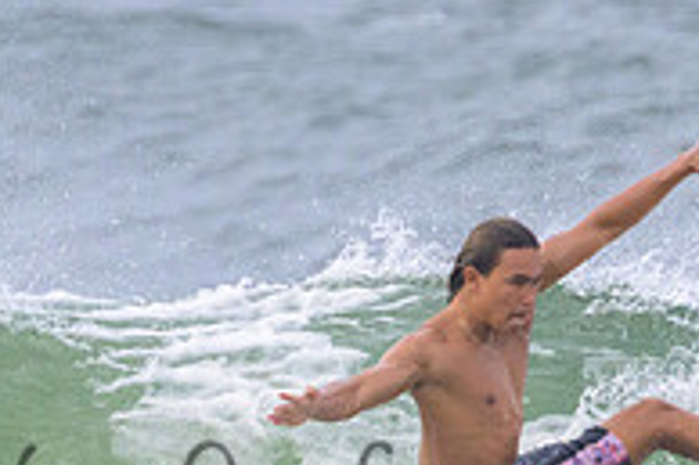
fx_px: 46443
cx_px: 339
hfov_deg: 0.9
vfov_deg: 0.6
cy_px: 467
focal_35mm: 2394
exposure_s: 1/2000
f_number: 11
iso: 2800
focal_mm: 800
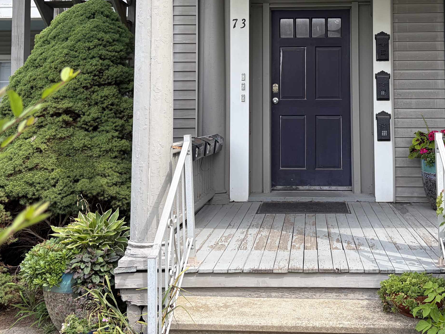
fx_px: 553
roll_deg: +1.1
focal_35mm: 43
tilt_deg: +4.5
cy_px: 88
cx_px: 289
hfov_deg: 43.4
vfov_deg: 33.0
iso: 50
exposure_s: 1/708
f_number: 1.6
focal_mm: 5.96
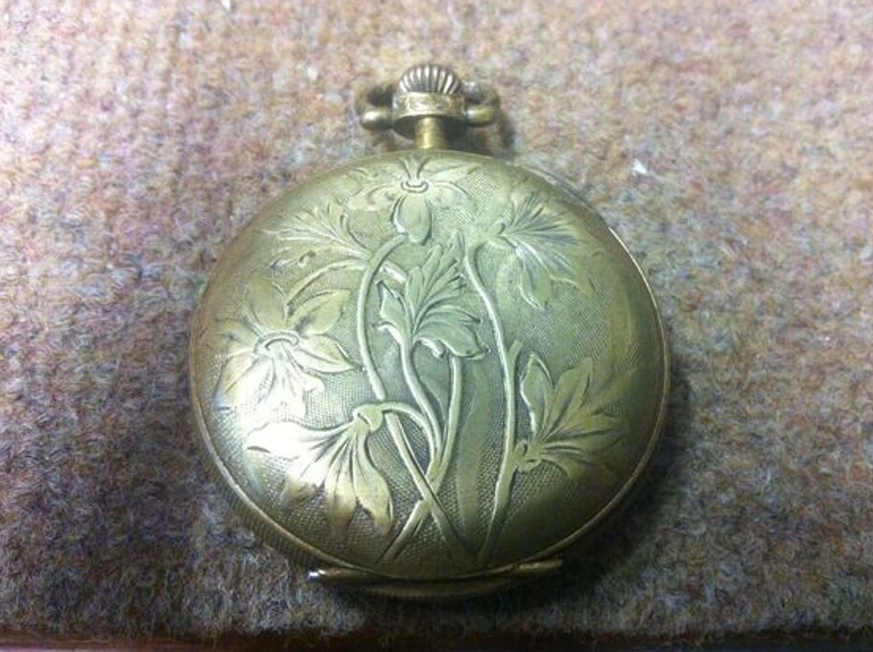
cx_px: 468
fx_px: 957
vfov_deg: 37.6
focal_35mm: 38
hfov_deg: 49.0
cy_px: 348
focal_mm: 3.85
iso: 400
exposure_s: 1/17
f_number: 2.8
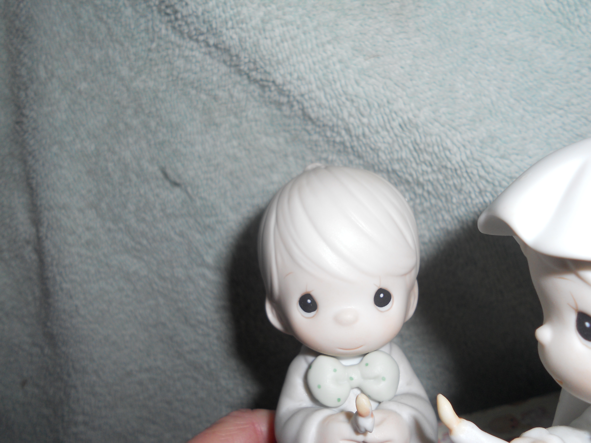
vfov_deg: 44.2
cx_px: 296
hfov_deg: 56.8
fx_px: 546
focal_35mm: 32
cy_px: 222
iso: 80
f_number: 8.8
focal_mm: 5.8
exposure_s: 1/25
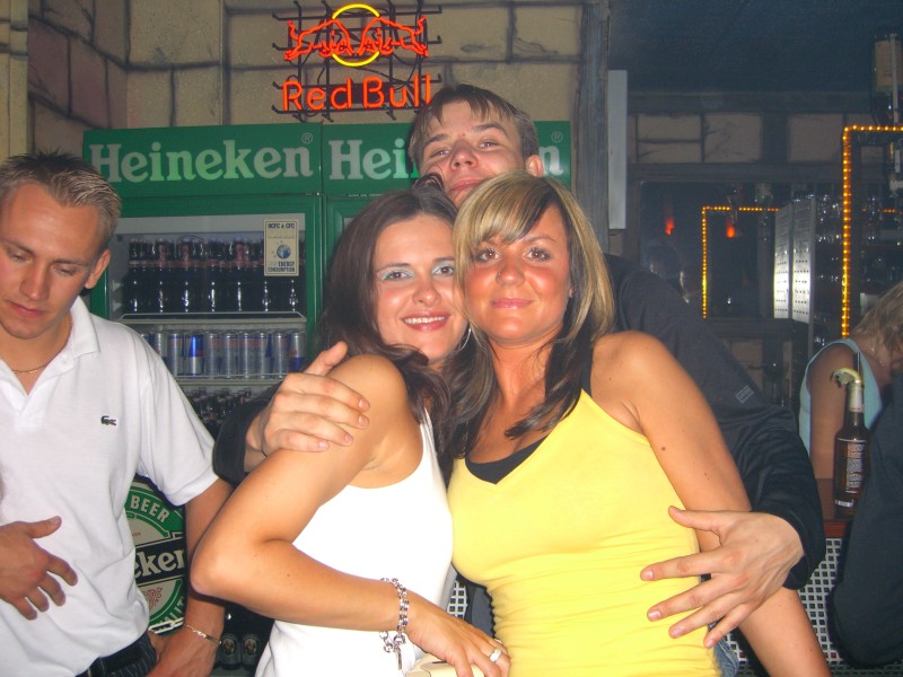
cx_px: 452
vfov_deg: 37.7
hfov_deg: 49.0
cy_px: 338
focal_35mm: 38
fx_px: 991
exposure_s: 1/60
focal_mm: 7.9
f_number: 2.8
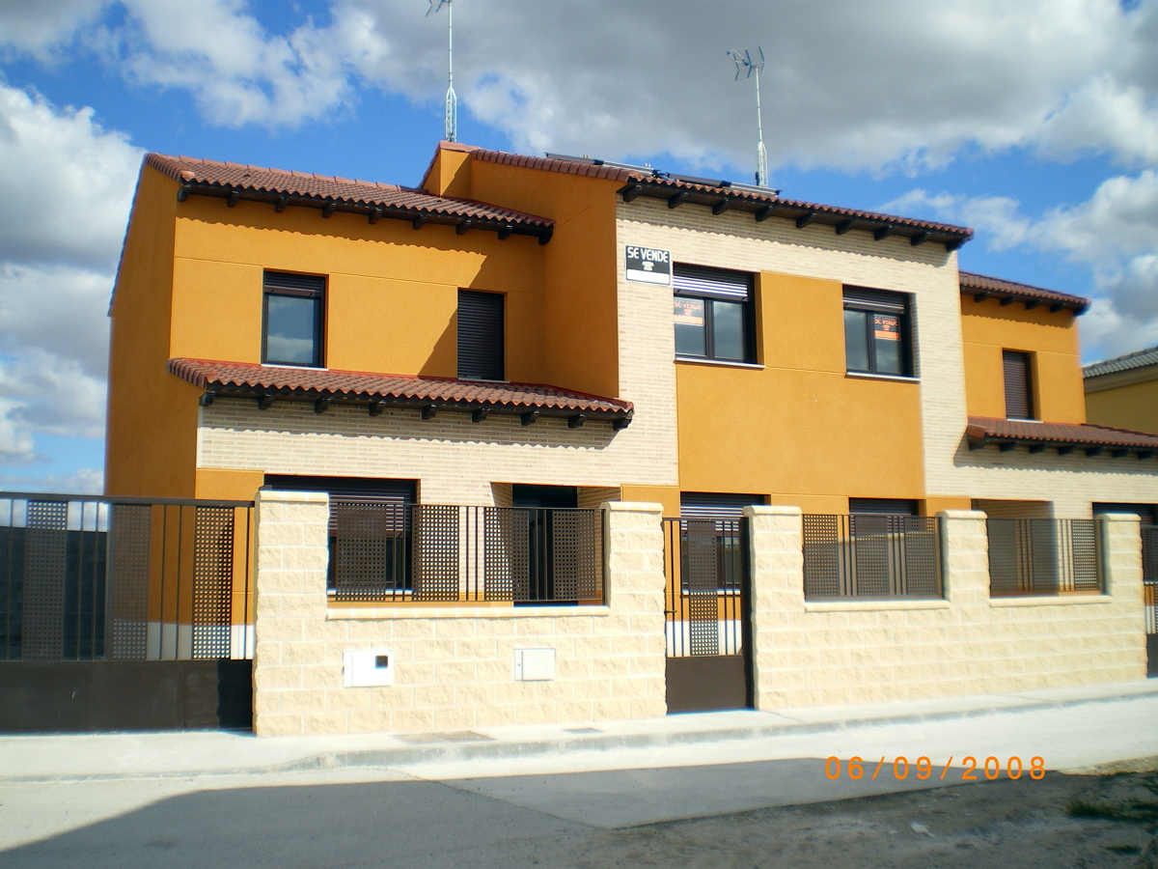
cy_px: 434
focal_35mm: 36
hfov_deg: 51.4
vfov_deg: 39.7
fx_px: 1204
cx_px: 579
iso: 50
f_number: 4.6
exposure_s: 1/500
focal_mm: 6.3
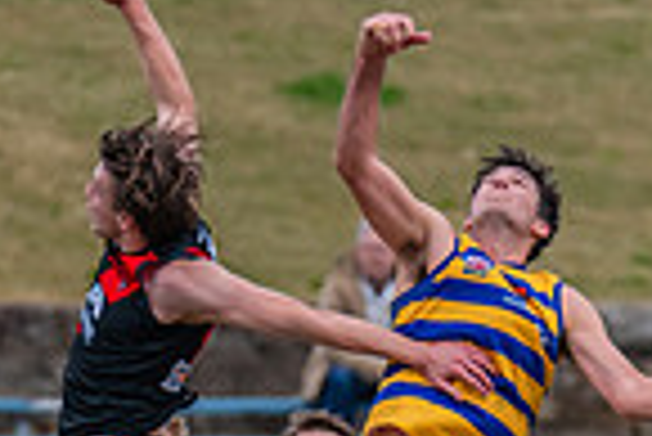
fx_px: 34663
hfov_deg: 1.1
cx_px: 247
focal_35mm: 1912
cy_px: 424
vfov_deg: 0.7
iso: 1000
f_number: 6.3
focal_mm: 460
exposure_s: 1/1600
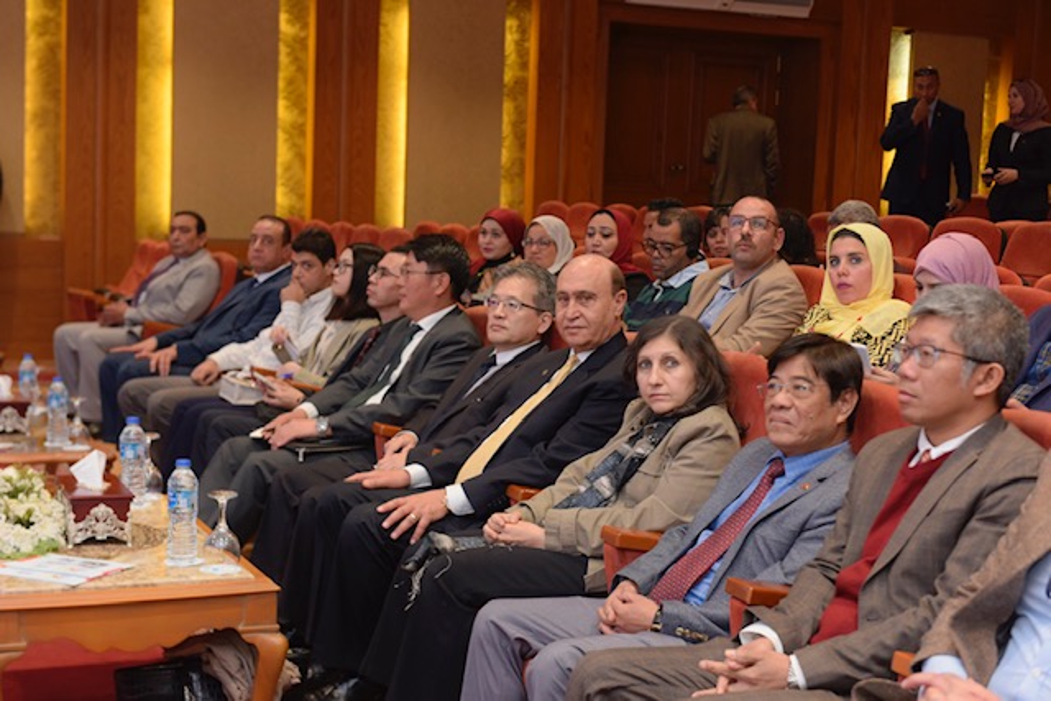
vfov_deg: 23.4
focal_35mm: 58
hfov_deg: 34.5
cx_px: 526
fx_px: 1694
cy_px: 350
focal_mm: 58
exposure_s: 1/100
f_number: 4.5
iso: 640
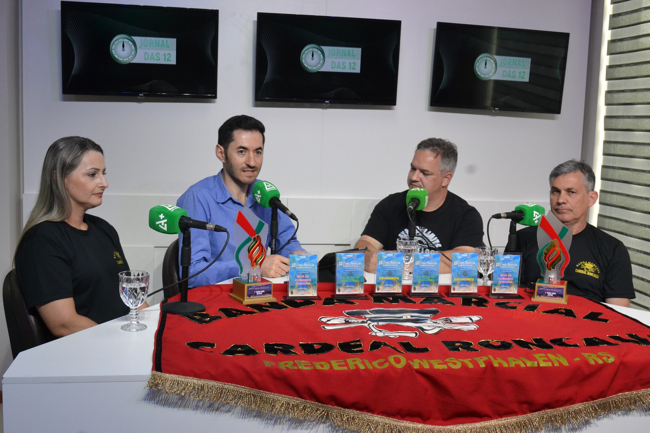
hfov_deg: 47.9
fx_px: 731
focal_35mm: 40
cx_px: 325
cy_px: 216
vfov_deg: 33.0
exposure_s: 1/125
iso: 1600
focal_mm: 27
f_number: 8
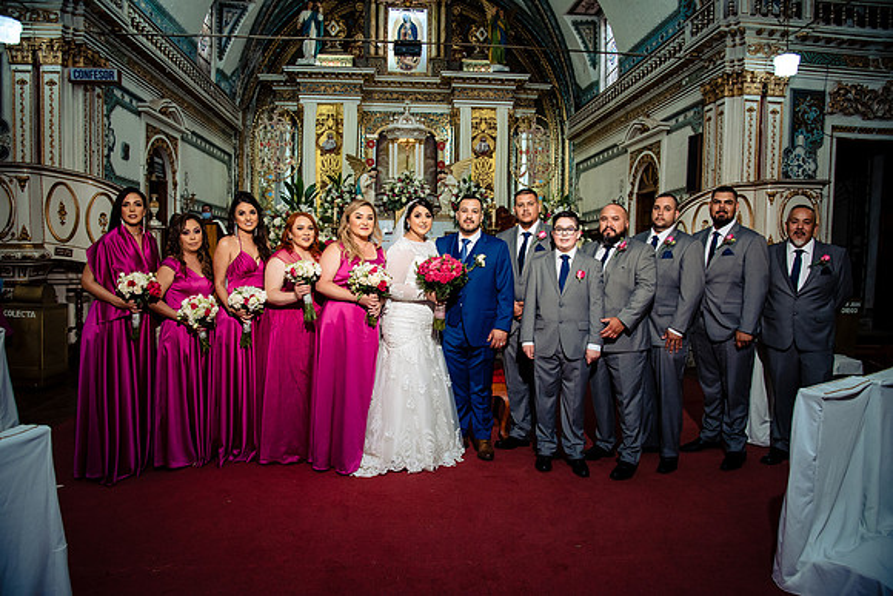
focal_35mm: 24
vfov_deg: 53.2
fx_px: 595
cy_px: 298
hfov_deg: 73.7
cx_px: 446
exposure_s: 1/125
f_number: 5.6
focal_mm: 24
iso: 2000
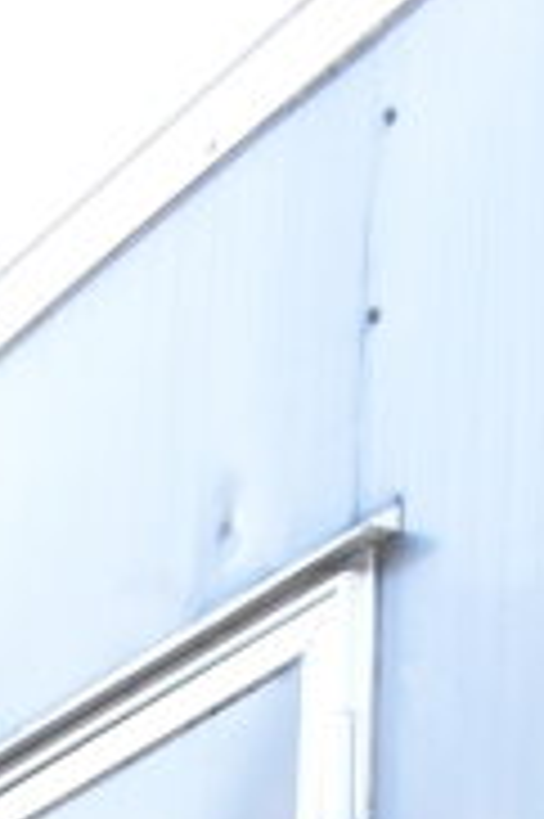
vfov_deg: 11.5
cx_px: -144
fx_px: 3429
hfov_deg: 8.9
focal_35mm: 151
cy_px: 1897
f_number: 13
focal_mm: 20
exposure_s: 1/640
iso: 6400
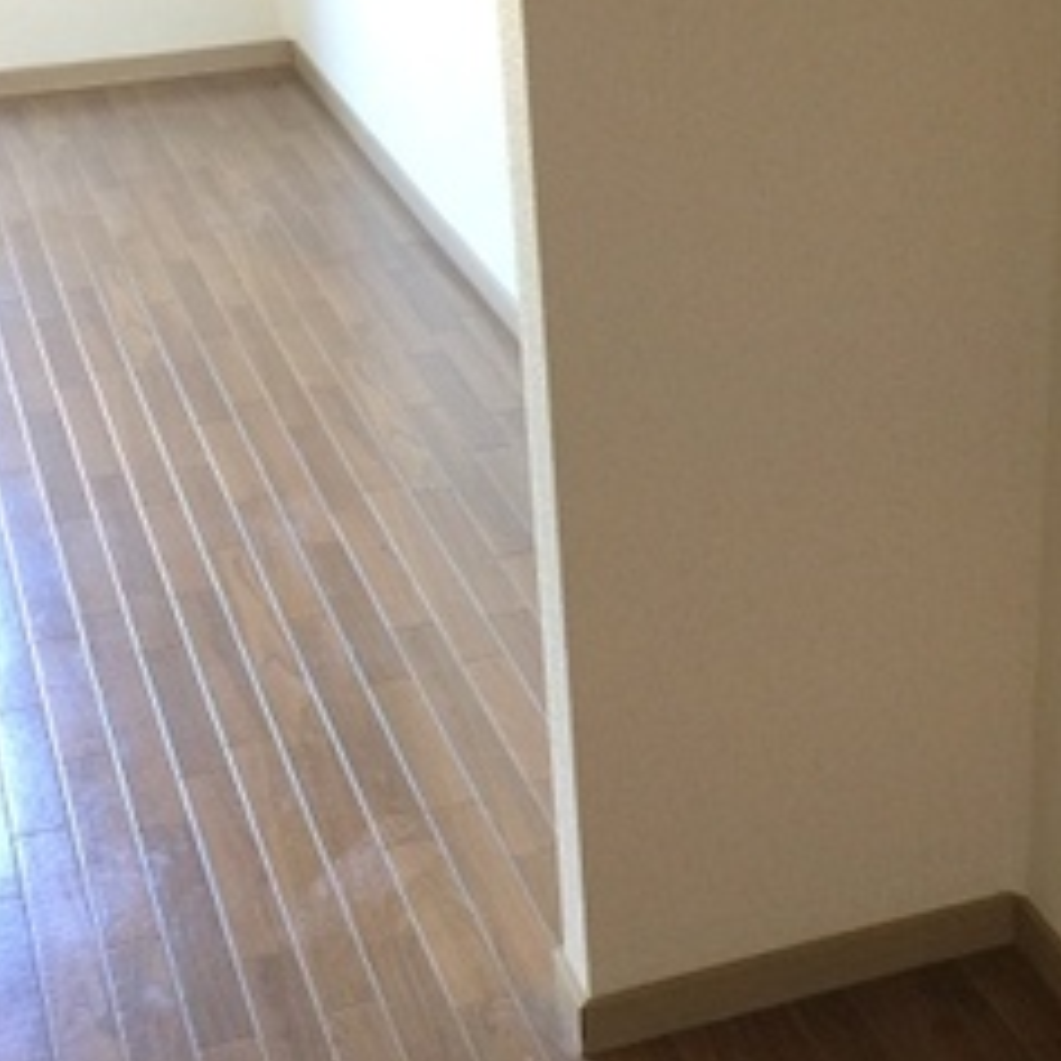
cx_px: 752
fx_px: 2254
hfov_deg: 26.3
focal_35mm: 65
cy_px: 622
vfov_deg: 26.4
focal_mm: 4.15
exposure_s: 1/15
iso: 32
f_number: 2.2
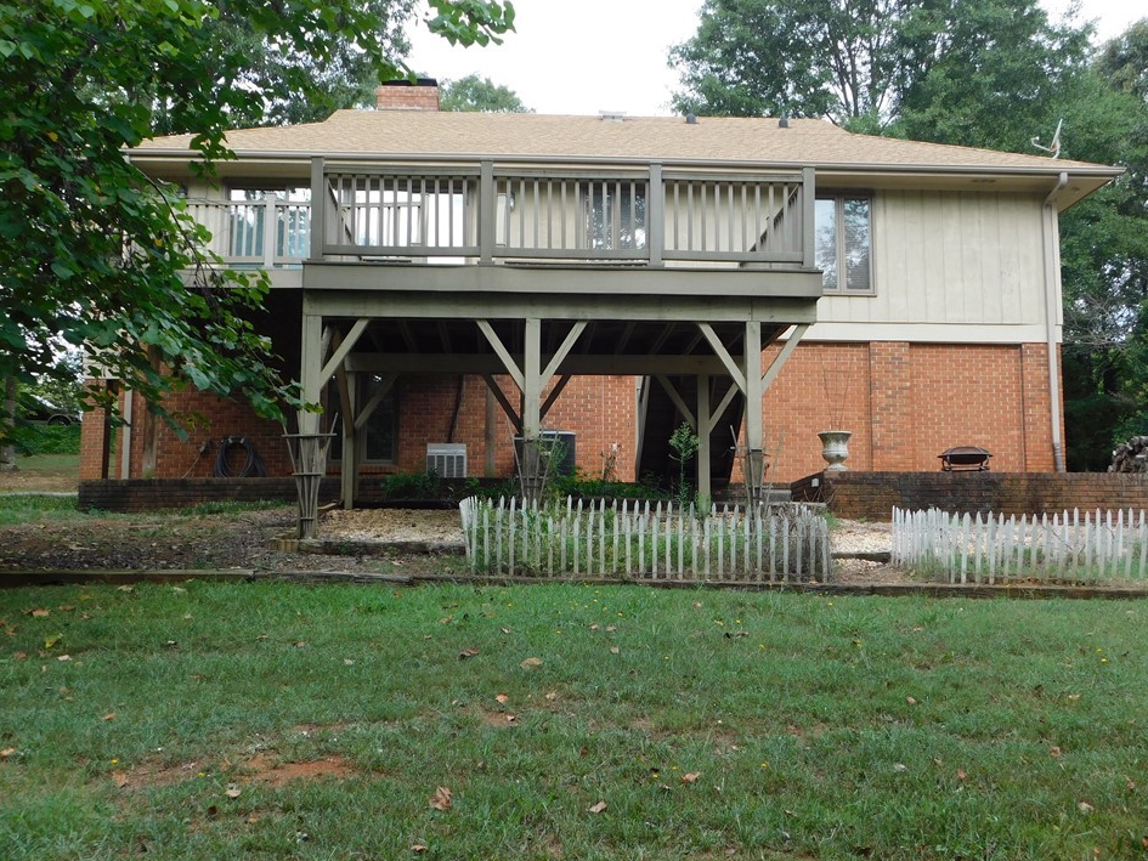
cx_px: 586
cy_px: 402
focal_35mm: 39
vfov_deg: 36.8
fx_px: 1294
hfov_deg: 47.9
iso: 125
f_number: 3.5
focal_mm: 6.3
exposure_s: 1/250
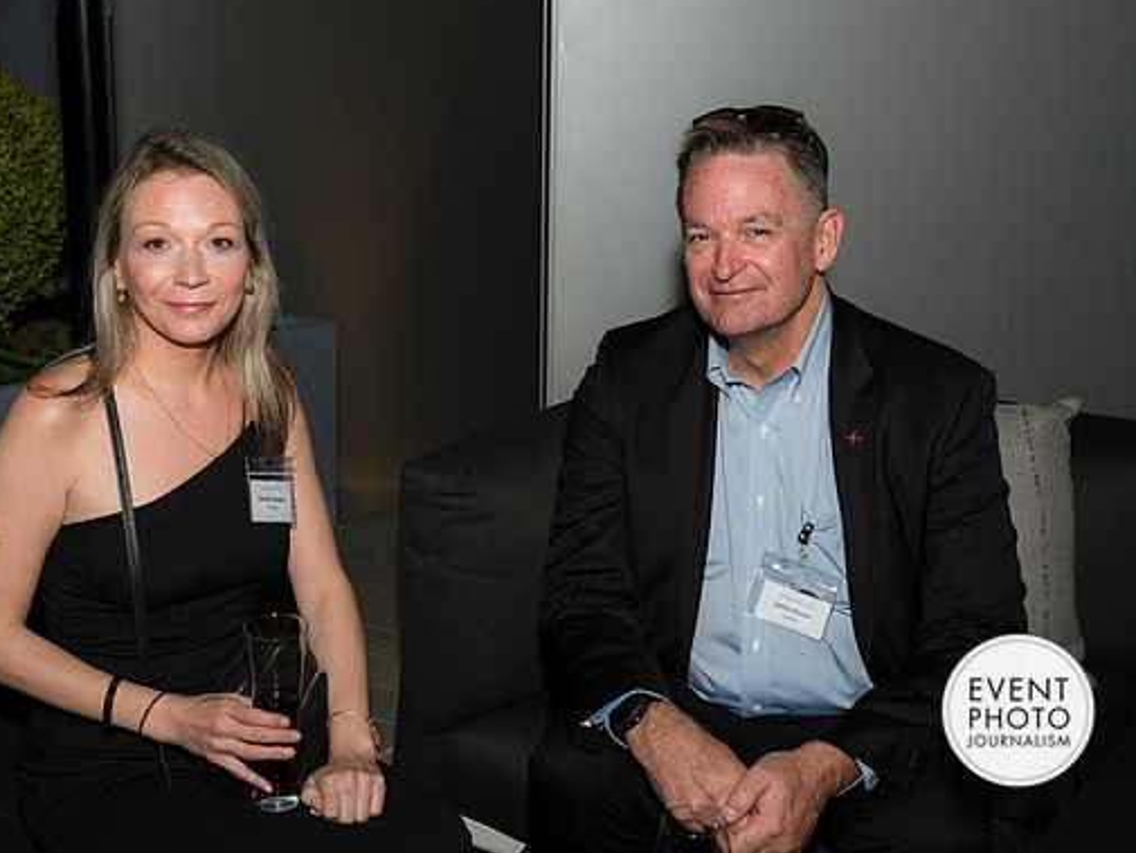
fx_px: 1740
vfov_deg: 27.5
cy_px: 424
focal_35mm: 53
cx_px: 517
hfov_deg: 36.1
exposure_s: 1/125
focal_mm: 48
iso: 800
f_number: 5
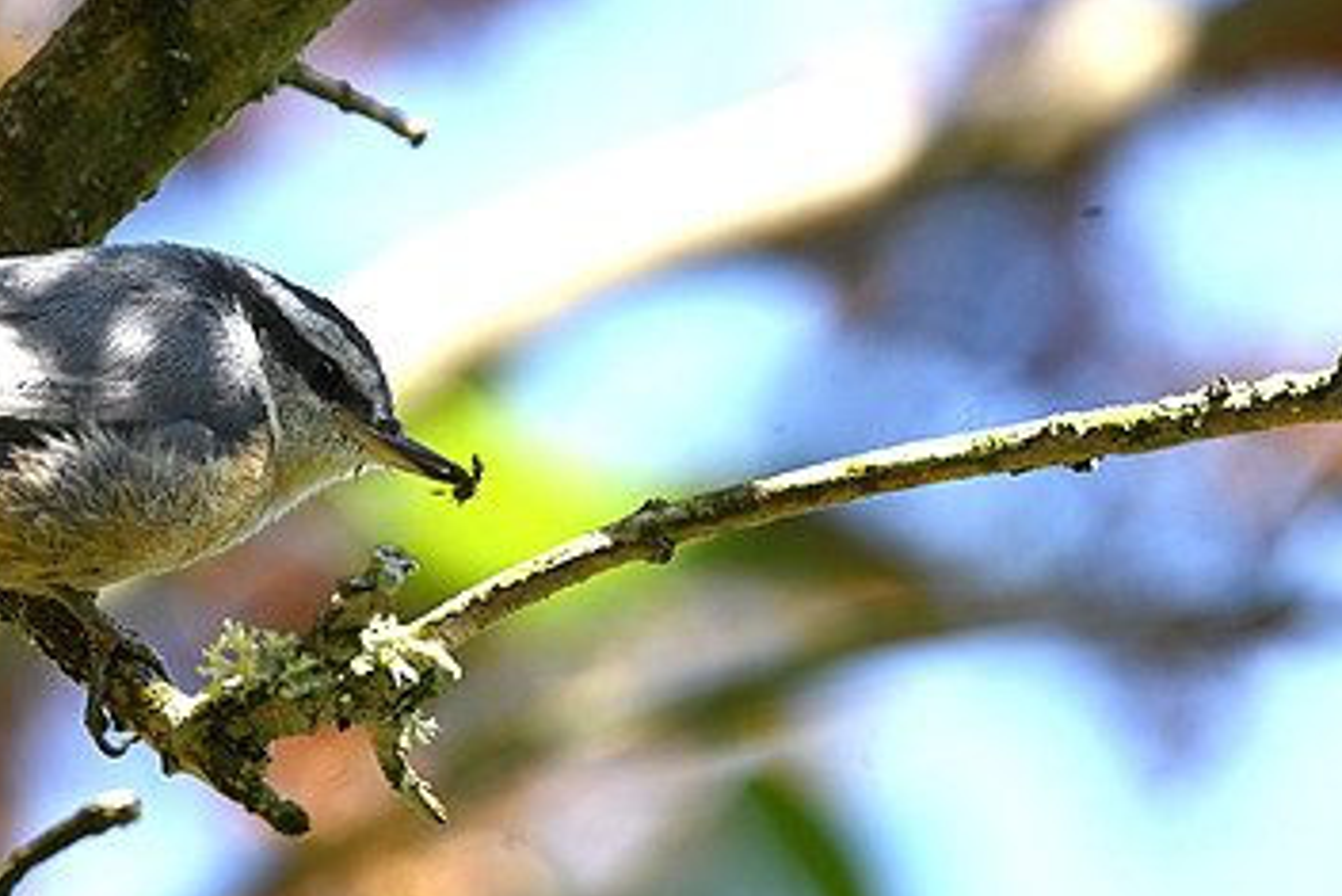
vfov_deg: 1.4
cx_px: 385
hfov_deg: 2.1
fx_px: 36881
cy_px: 520
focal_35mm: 989
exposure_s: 1/640
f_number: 6.3
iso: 640
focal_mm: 600
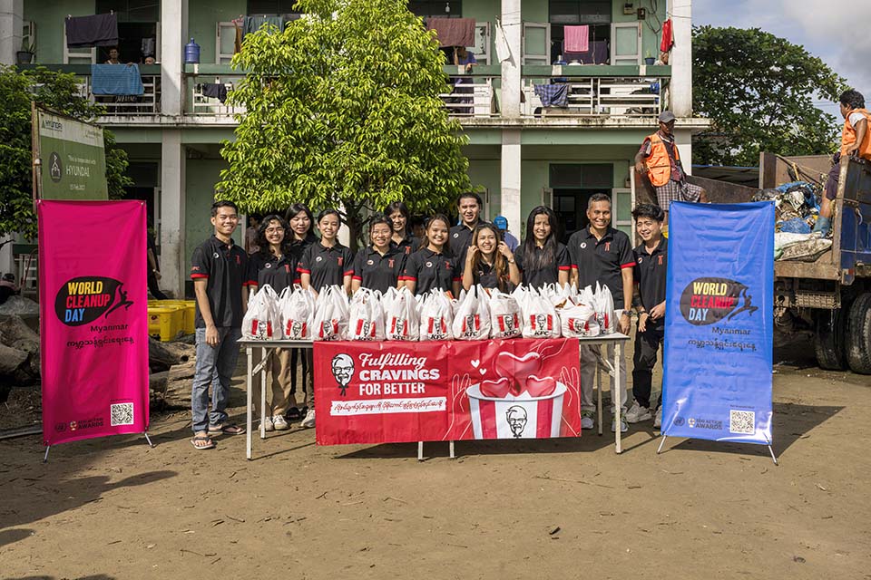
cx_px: 436
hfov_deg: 58.7
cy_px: 290
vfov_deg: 41.1
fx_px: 774
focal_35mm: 32
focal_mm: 32
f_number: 8
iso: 500
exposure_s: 1/1000
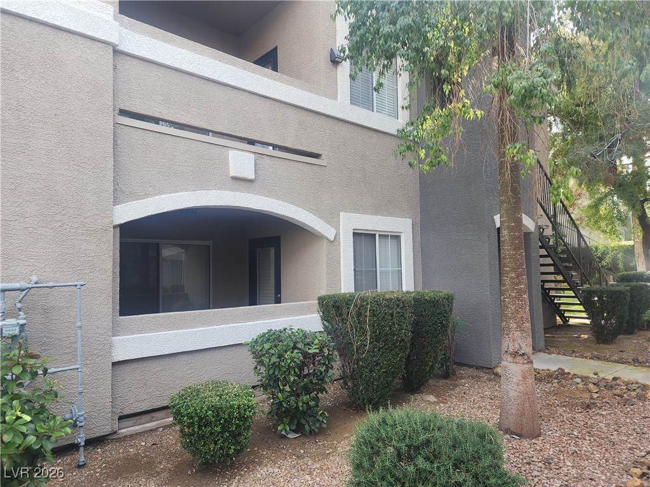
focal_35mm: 23
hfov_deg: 73.9
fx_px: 432
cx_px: 325
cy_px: 244
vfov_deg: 58.9
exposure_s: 1/180
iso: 40
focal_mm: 6.4
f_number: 1.8
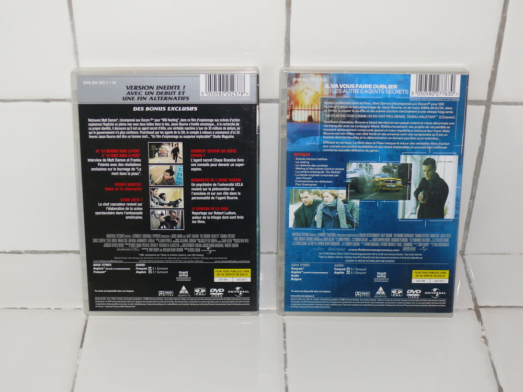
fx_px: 922
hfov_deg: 31.7
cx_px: 262
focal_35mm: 61
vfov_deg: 24.0
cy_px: 196
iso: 100
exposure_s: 1/30
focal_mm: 10.9
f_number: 3.2
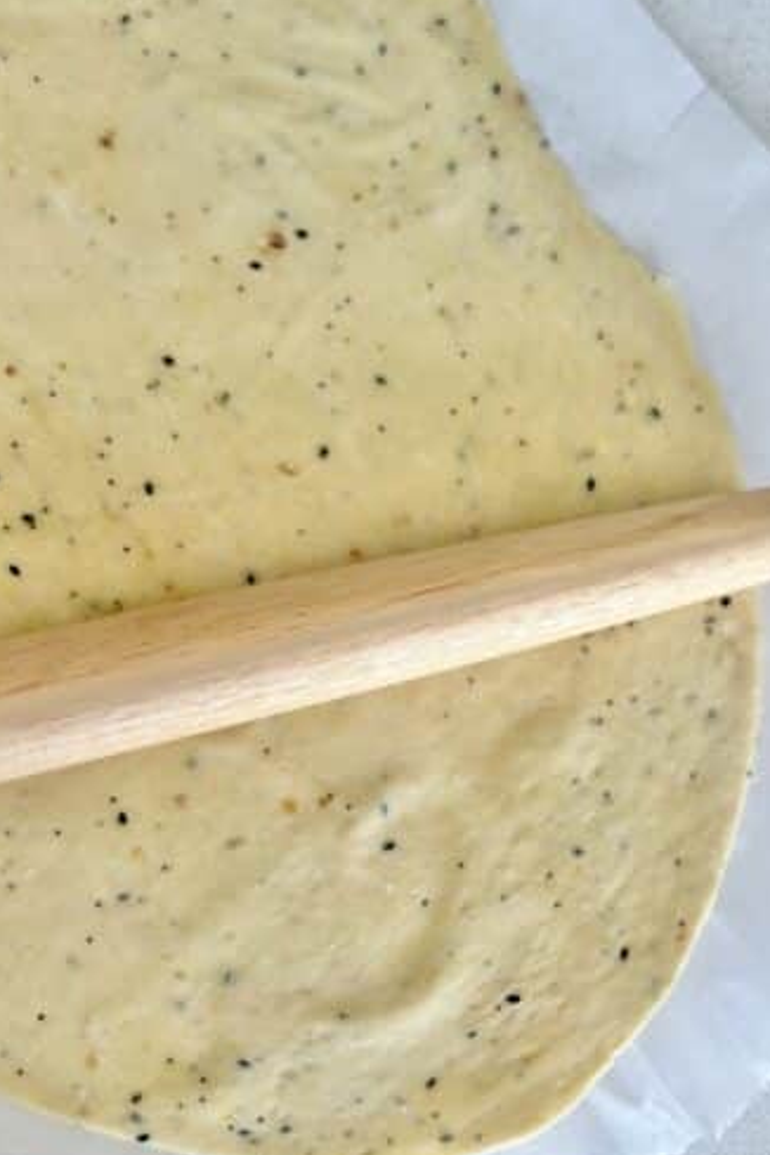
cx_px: 358
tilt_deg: -80.1
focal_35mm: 51
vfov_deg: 38.9
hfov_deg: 26.5
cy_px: 572
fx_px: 1636
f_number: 1.78
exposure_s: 1/121
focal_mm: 6.86
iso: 64
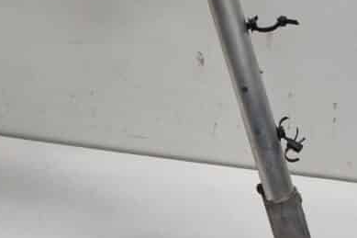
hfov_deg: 25.3
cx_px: 75
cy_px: -24
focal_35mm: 79
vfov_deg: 16.7
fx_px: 783
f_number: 5.6
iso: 250
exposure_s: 1/60
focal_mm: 20
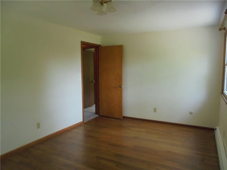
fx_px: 170
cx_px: 114
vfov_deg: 53.1
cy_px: 85
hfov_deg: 67.3
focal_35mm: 26
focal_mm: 4.6
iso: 400
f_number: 3.5
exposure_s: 1/40
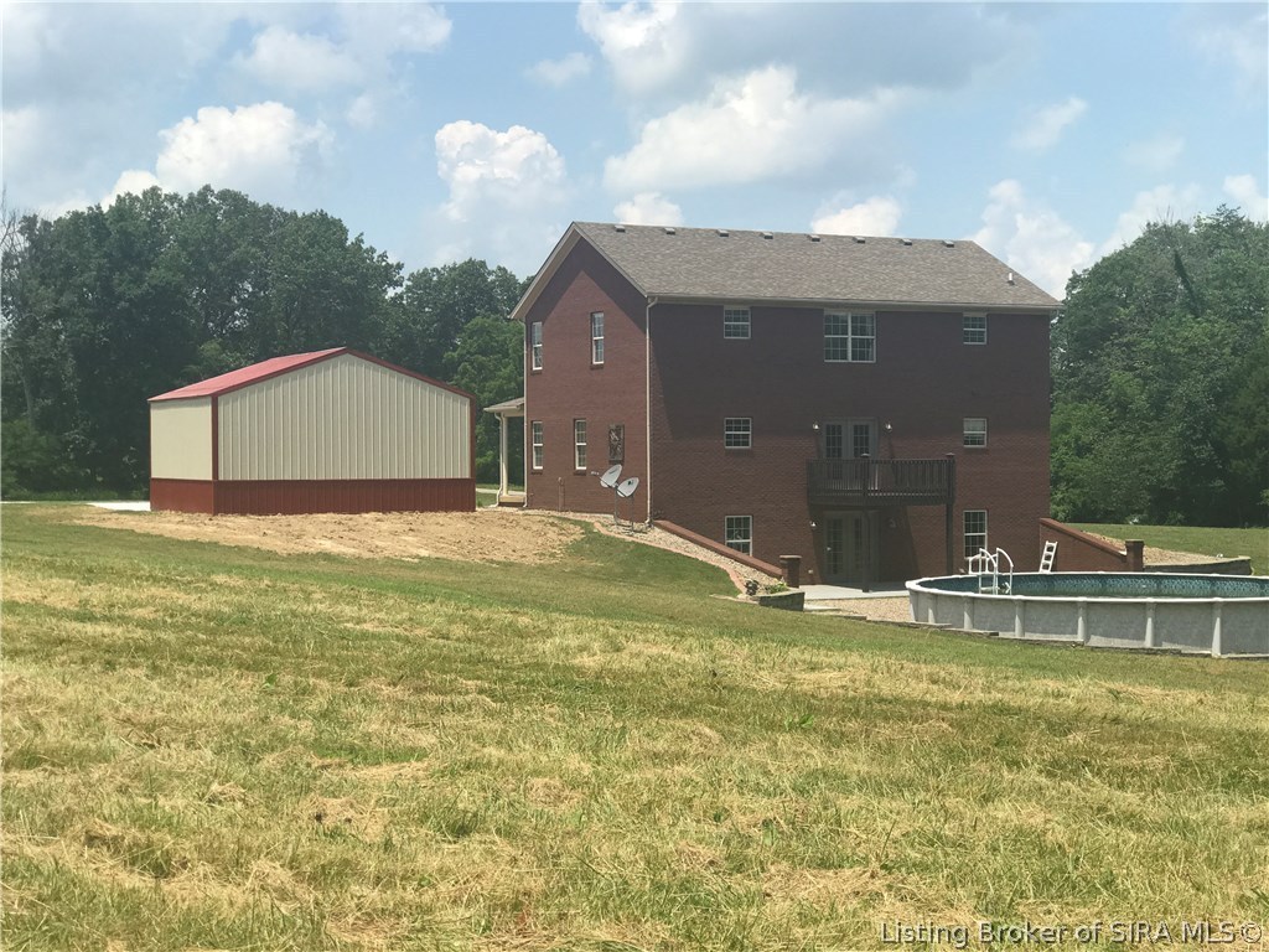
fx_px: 2090
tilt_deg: -0.4
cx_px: 634
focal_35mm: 57
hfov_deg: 33.8
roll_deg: +0.0
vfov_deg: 25.7
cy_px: 476
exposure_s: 1/1100
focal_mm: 6.6
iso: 20
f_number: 2.8
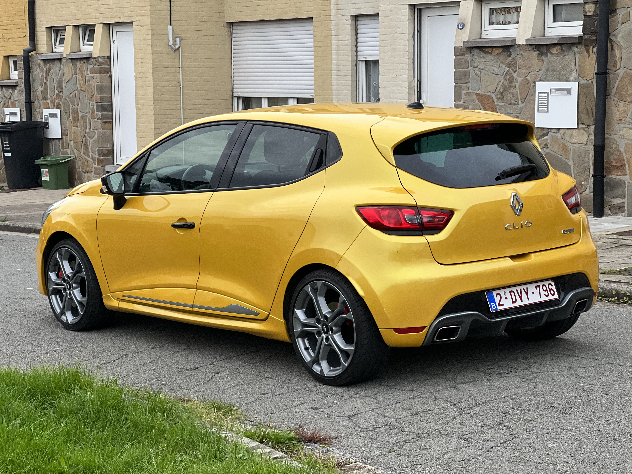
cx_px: 316
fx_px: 1406
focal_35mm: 77
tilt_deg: -6.8
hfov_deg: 25.3
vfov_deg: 19.1
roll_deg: +1.0
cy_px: 237
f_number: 2.8
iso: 200
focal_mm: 9
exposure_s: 1/121
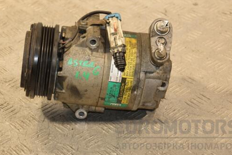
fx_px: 683
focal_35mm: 106
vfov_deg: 12.9
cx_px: 106
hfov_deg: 19.3
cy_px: 64
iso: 800
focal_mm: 58
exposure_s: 1/200
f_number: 5
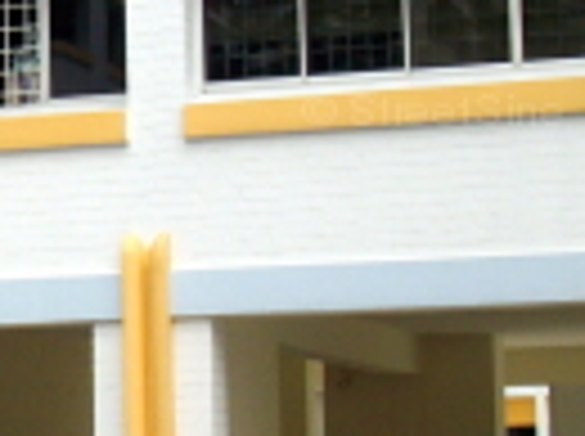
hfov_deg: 12.1
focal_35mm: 157
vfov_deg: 9.4
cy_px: 117
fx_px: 2648
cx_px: -261
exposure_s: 1/125
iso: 80
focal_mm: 6.2
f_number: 5.6
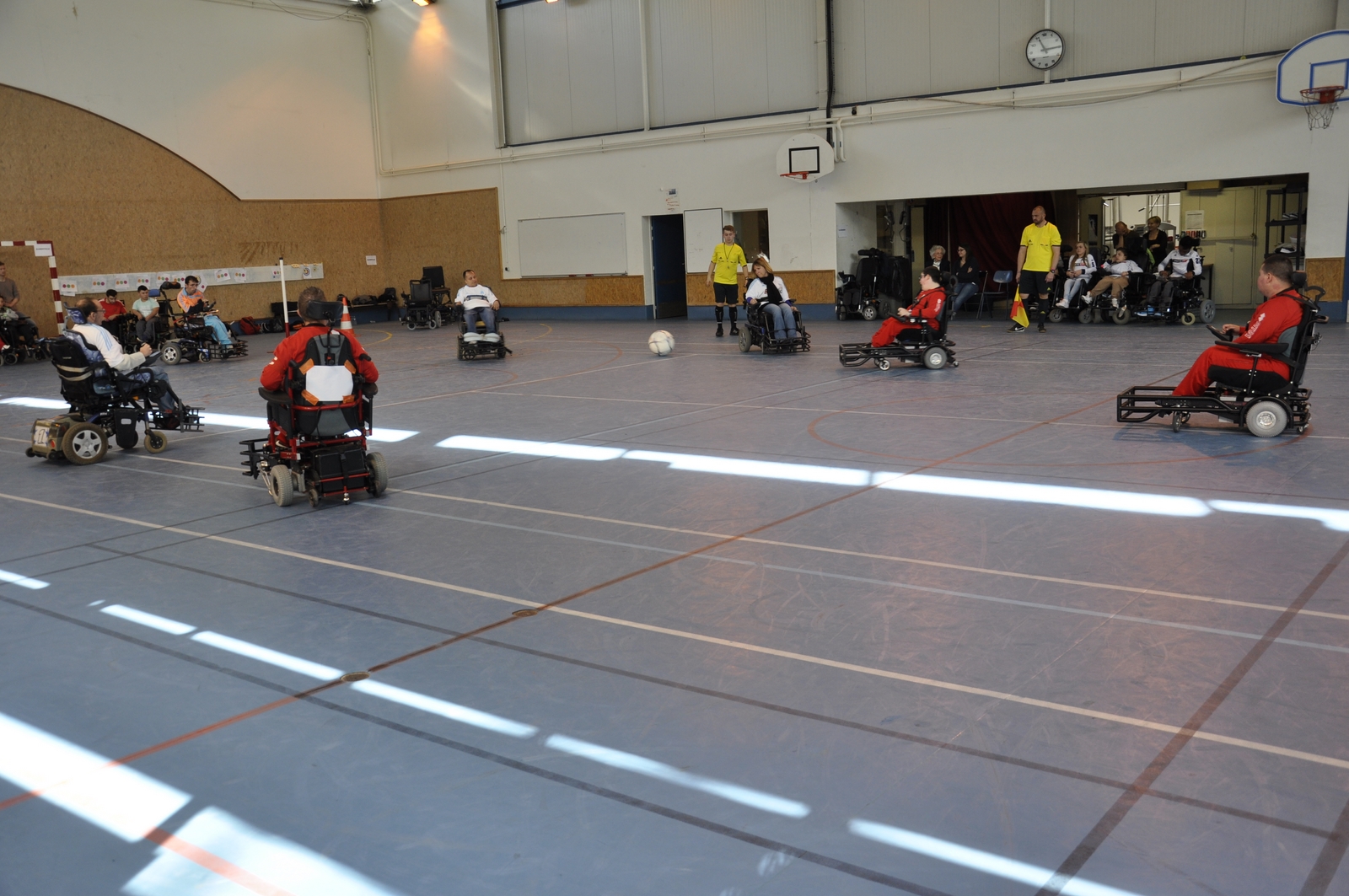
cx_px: 674
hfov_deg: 57.3
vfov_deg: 39.9
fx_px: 1235
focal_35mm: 33
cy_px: 448
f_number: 5
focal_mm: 22
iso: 400
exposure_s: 1/100
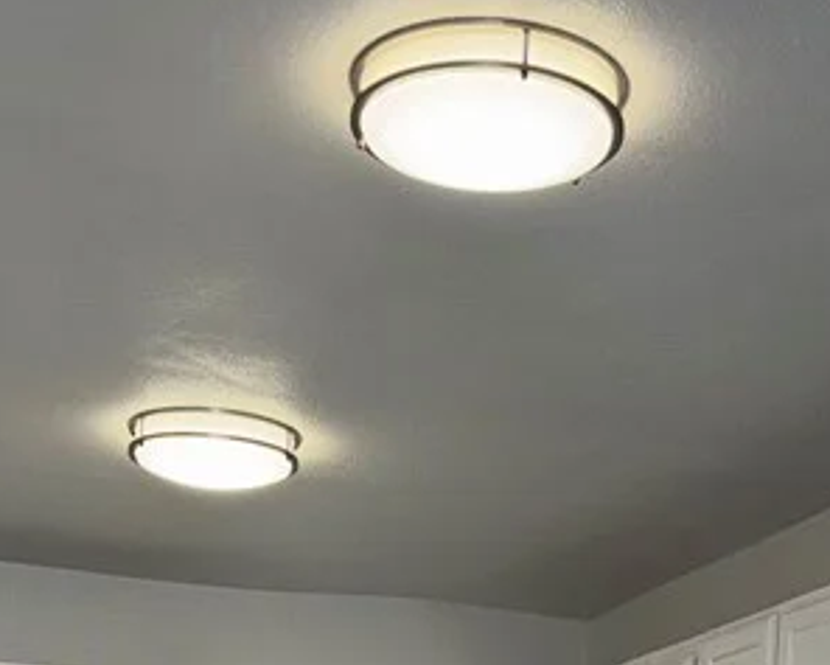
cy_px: 1251
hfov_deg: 23.6
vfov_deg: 15.7
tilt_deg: -8.0
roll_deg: -0.5
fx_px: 1990
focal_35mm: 81
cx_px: 432
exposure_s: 1/289
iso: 50
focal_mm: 6.76
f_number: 1.78
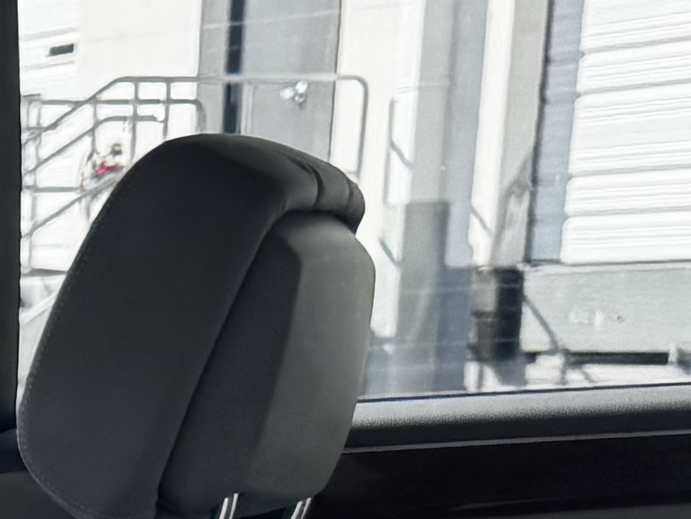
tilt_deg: -17.9
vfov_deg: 7.9
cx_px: -871
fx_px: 3354
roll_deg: +0.6
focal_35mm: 168
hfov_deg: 10.4
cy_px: 1408
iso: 80
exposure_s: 1/1923
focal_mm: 6.76
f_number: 1.78
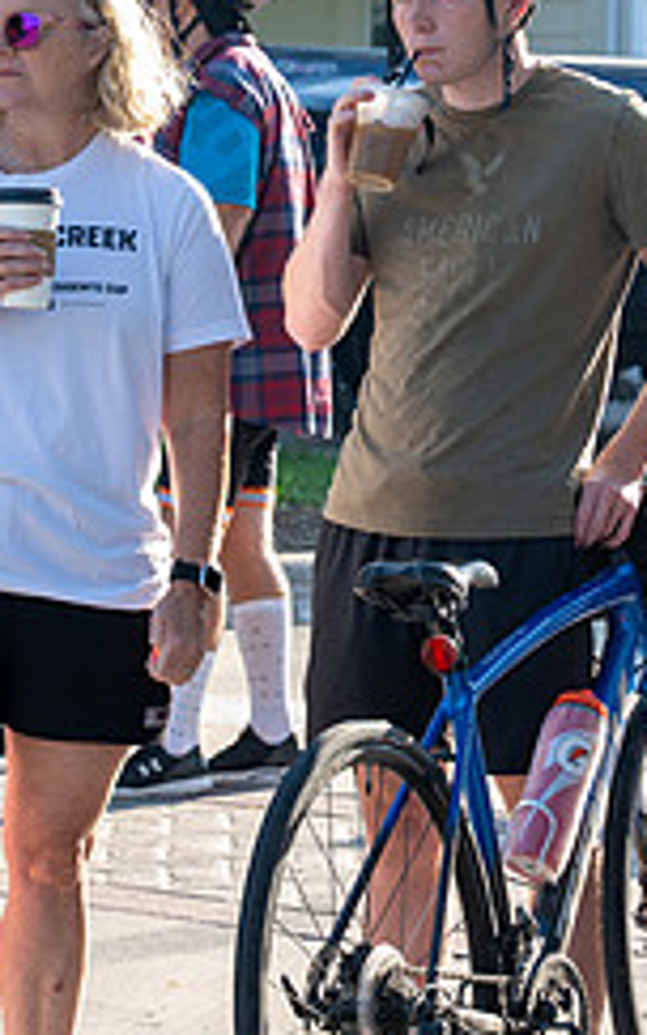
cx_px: 549
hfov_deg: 5.5
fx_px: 6767
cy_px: 304
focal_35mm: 240
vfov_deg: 8.7
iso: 200
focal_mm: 70
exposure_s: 1/200
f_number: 5
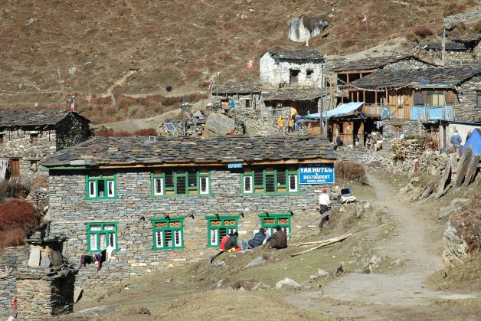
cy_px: 156
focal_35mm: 95
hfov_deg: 21.5
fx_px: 1264
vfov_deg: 14.5
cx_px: 267
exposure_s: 1/320
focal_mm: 55
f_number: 9
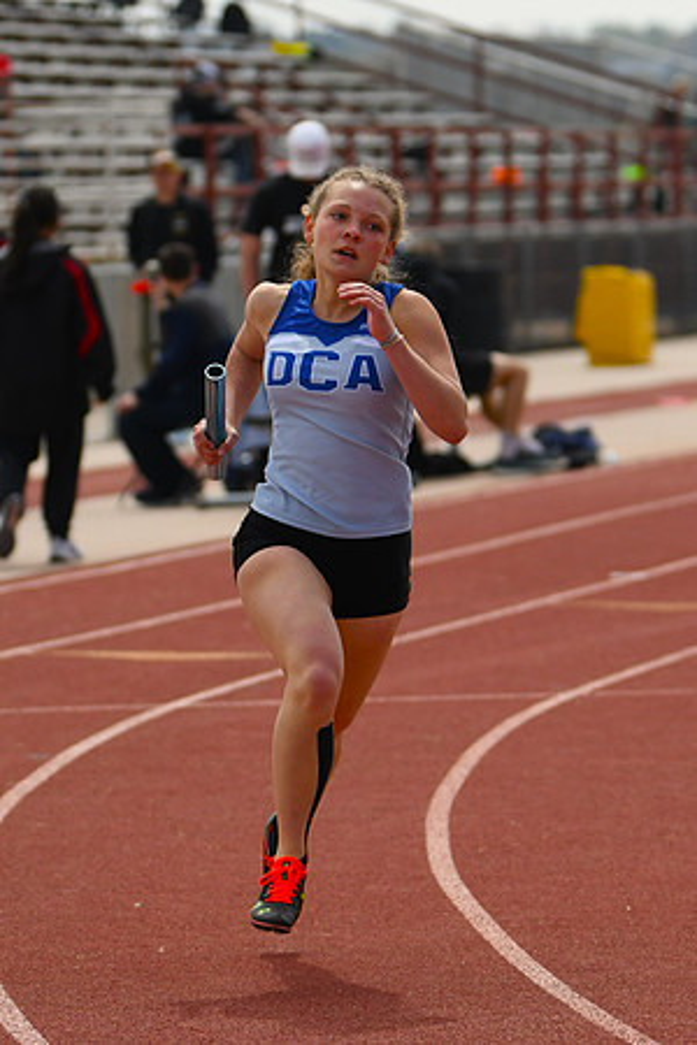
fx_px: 3049
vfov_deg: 19.5
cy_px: 522
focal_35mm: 105
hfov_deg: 13.0
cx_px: 348
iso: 320
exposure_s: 1/8000
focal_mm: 105
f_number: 2.8
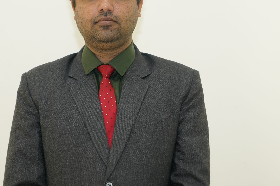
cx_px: 104
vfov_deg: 11.9
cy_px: 44
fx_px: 894
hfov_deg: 17.8
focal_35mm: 115
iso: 2000
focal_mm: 70
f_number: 4
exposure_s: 1/100
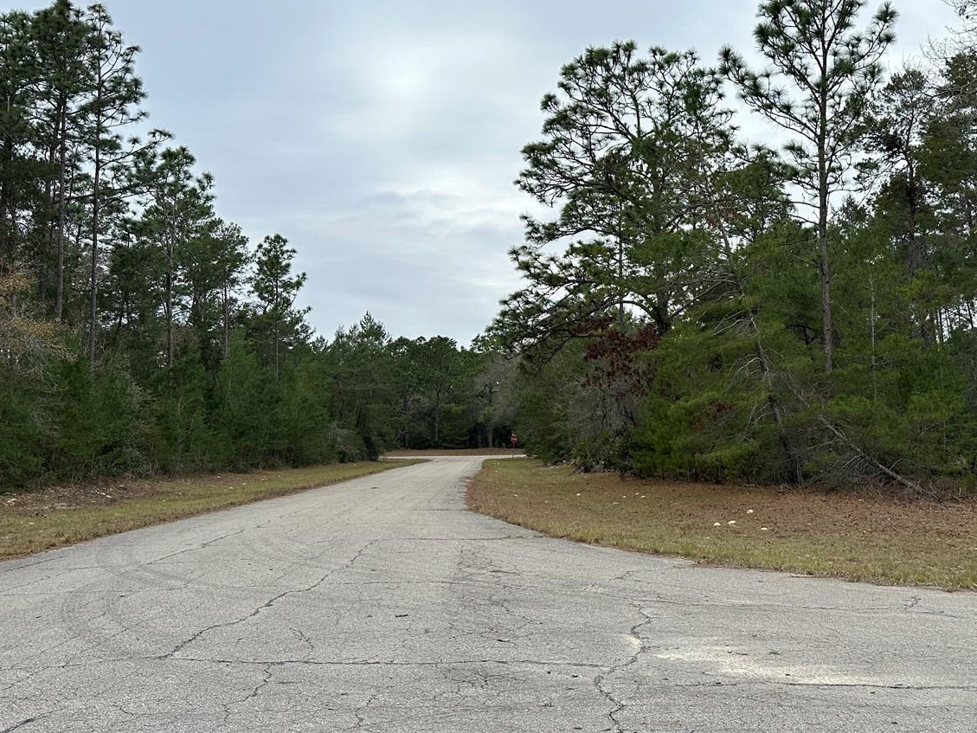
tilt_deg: +3.8
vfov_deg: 41.8
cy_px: 387
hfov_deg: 53.1
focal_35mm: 34
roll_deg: +0.2
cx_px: 640
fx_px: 960
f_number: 1.78
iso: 80
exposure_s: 1/2525
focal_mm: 6.86
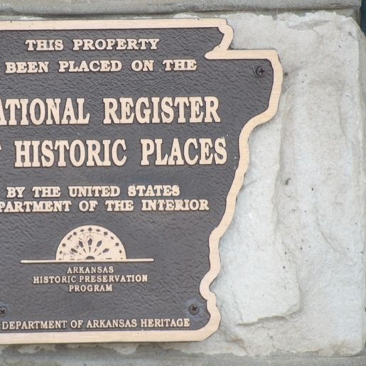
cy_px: 173
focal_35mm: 988
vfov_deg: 1.8
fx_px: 11819
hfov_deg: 1.8
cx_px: 91
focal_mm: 128.9
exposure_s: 1/100
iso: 177
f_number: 4.4
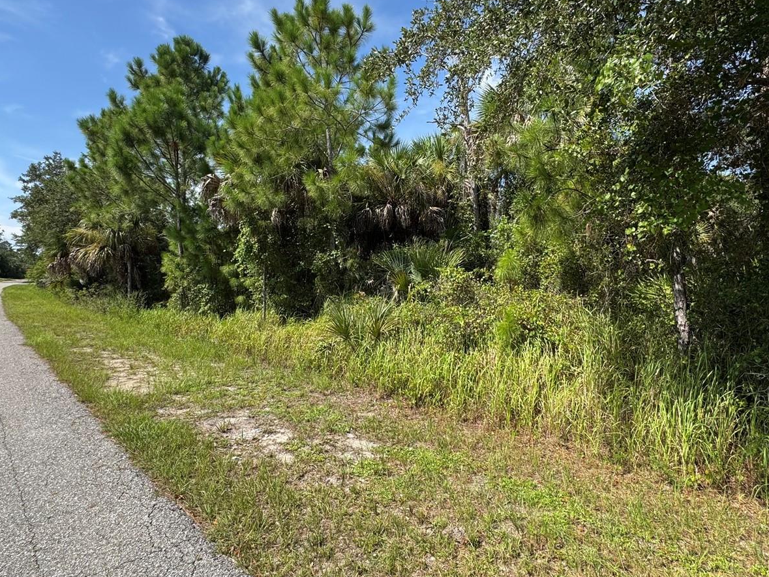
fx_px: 422
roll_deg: -0.2
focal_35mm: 19
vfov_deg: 68.6
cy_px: 267
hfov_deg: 84.7
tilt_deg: +1.3
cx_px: 384
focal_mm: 2.22
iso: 40
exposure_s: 1/899
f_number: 2.2
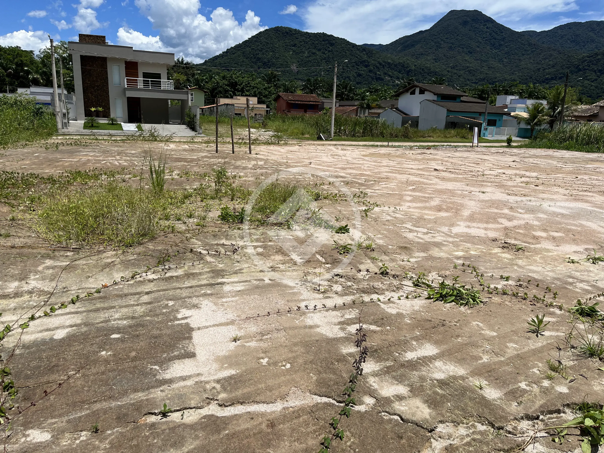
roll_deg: -3.6
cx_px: 302
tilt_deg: -13.8
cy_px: 226
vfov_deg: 53.1
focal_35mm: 26
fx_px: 454
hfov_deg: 67.3
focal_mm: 5.1
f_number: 1.6
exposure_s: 1/6494
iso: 50
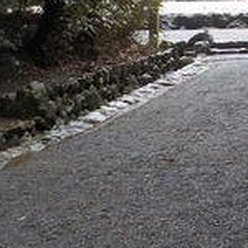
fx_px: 859
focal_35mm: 106
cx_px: 334
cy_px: -86
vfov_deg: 15.5
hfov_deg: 15.5
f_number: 3.3
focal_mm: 4.1
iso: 400
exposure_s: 1/30
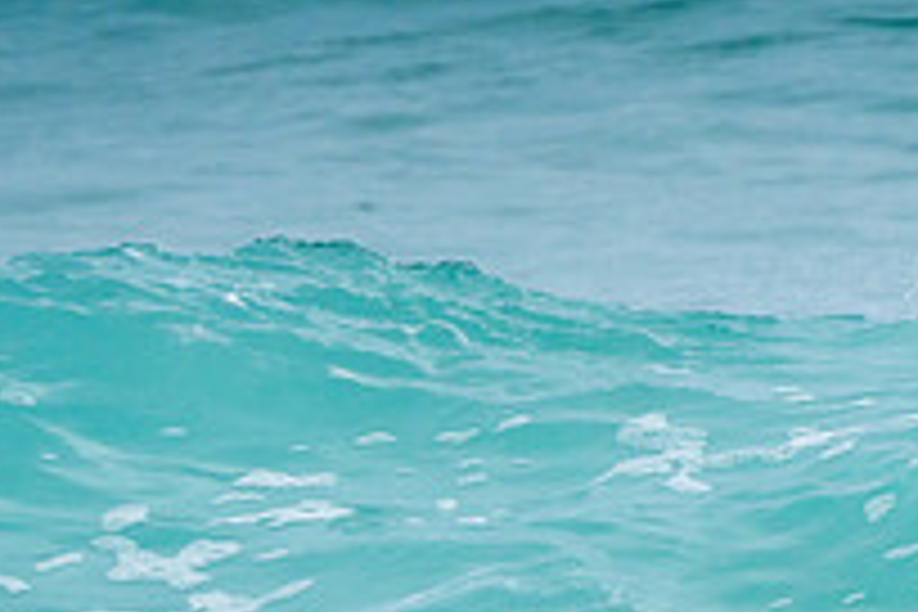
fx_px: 39904
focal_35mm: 1565
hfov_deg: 1.3
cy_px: 631
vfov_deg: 0.9
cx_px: 1057
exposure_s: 1/2000
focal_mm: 400
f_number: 8
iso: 500
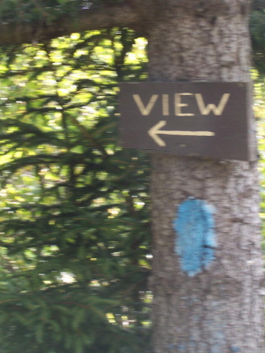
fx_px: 1378
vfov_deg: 14.6
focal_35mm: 135
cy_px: 131
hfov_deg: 11.0
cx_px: 161
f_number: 3.2
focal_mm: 13.7
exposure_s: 1/100
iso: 80
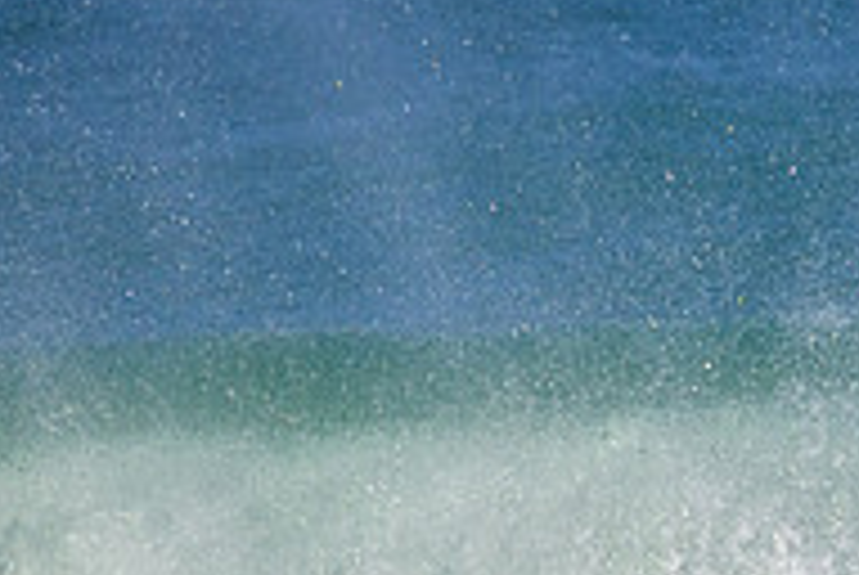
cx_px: 1142
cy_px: 770
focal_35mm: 2424
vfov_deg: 0.6
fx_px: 57928
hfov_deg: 0.8
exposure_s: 1/2000
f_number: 11
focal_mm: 800
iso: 1600
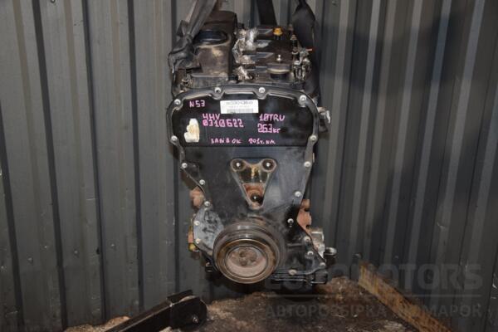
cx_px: 249
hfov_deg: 46.4
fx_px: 581
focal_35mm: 42
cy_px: 166
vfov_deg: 31.9
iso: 800
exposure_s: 1/60
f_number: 5
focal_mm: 28
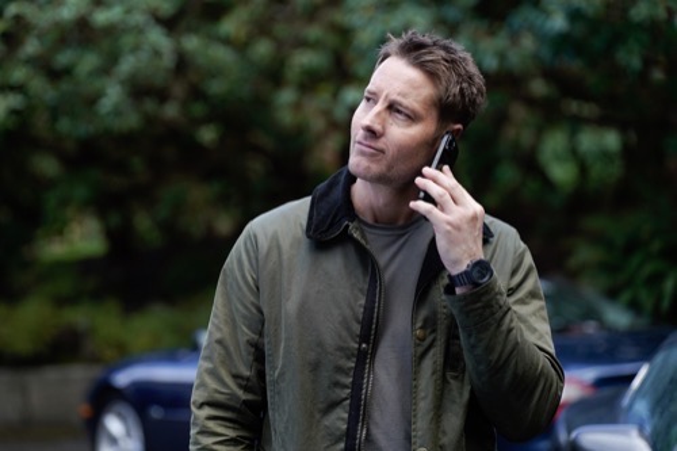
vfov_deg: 13.0
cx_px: 338
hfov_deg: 19.5
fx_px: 1974
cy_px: 226
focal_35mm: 105
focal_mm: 105
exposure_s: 1/320
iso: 125
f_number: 2.8
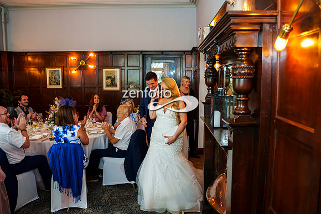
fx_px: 253
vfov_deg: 45.9
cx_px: 160
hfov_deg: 64.8
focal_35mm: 28
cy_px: 107
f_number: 3.5
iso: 800
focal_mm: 28
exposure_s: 1/80
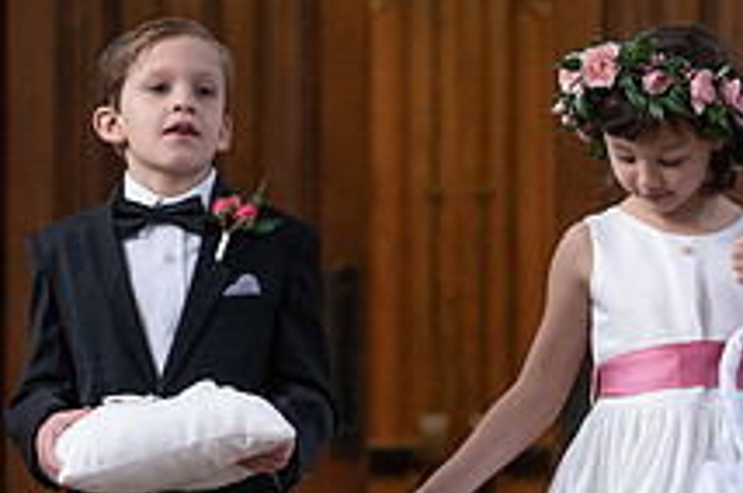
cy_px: 487
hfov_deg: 6.4
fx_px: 6594
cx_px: 364
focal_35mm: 320
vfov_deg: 4.3
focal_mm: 104
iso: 2000
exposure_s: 1/200
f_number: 4
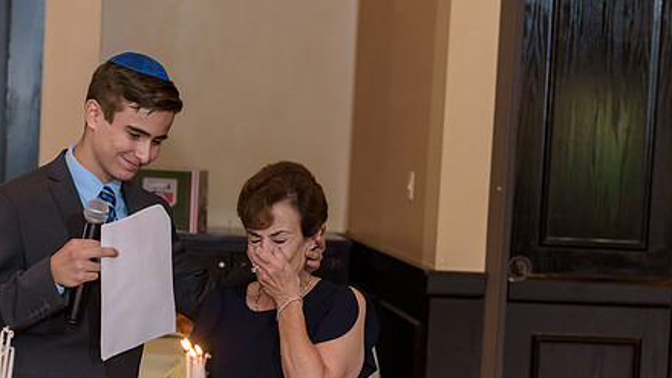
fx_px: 1479
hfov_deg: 25.5
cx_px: 251
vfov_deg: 14.5
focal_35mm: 83
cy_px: 259
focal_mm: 60
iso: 1600
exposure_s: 1/125
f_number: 3.2
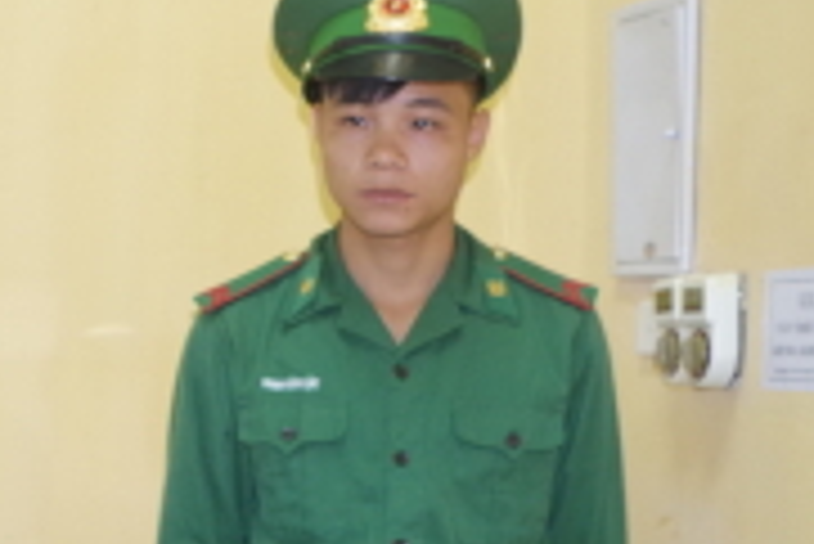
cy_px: 481
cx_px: -81
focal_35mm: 91
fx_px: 2059
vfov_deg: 14.9
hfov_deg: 21.2
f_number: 4
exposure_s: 1/20
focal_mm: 20
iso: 800
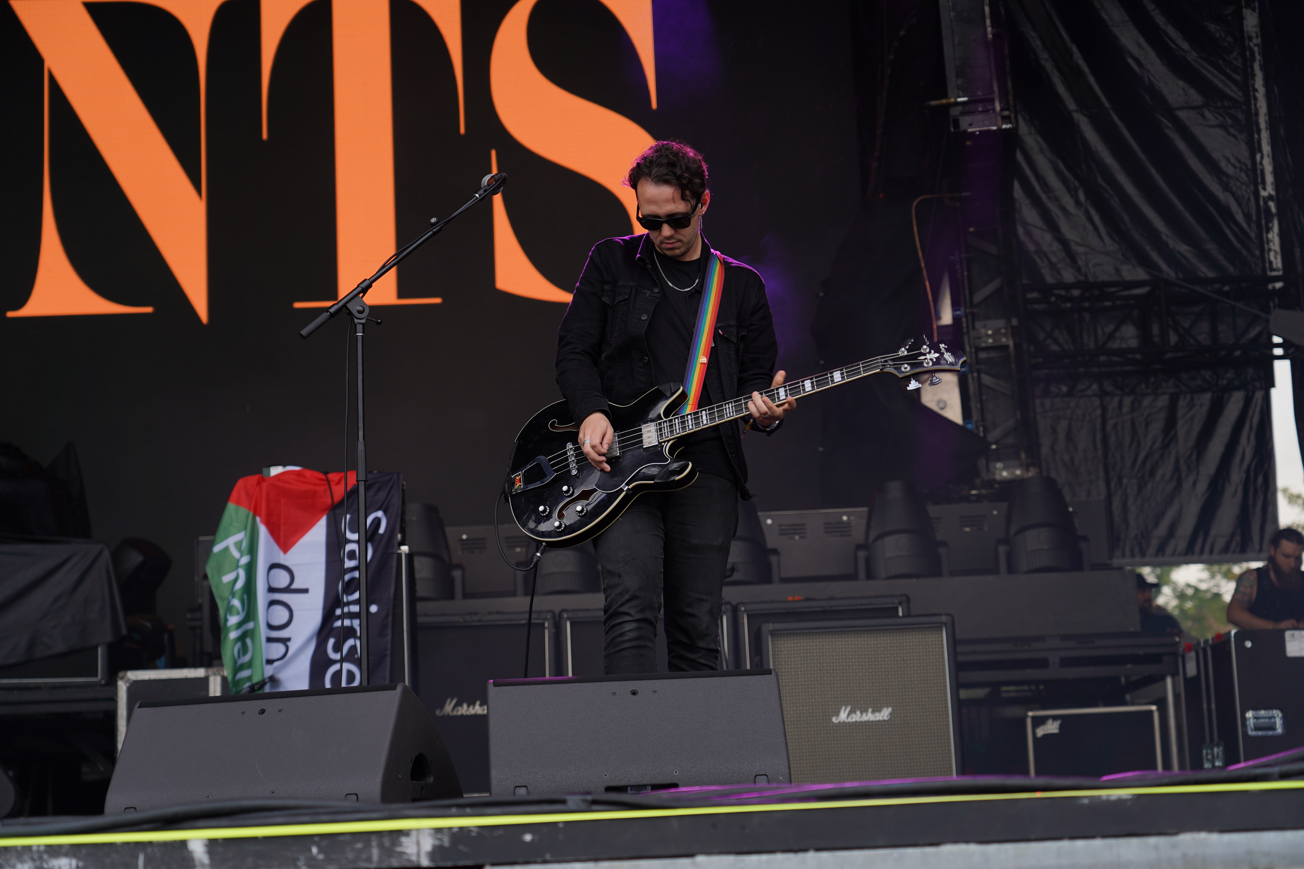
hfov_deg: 29.7
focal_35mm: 68
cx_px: 652
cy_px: 434
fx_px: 2463
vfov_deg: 20.0
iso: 100
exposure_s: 1/100
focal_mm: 68
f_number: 4.5
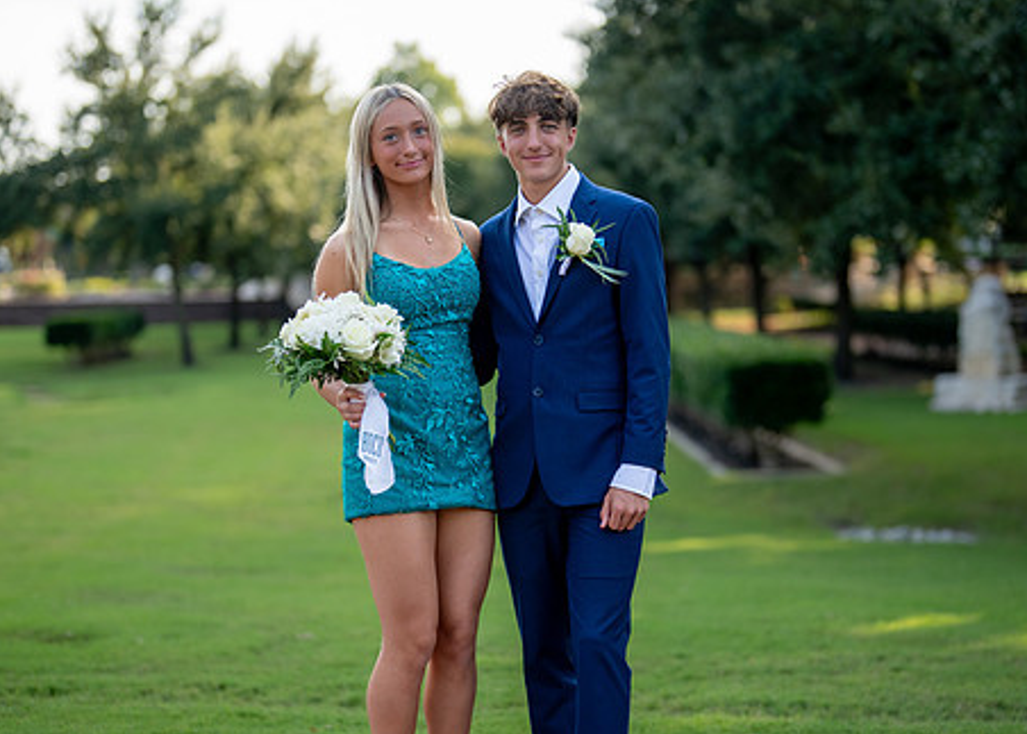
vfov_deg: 19.8
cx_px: 549
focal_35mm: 72
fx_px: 2100
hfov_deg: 27.5
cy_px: 425
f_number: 1.2
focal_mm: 50
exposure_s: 1/2500
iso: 200
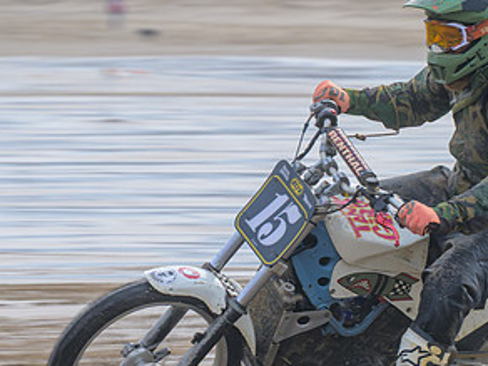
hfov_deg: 4.8
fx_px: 5794
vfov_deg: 3.6
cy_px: 233
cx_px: 377
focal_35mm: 411
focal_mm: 120
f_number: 8
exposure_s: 1/200
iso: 160
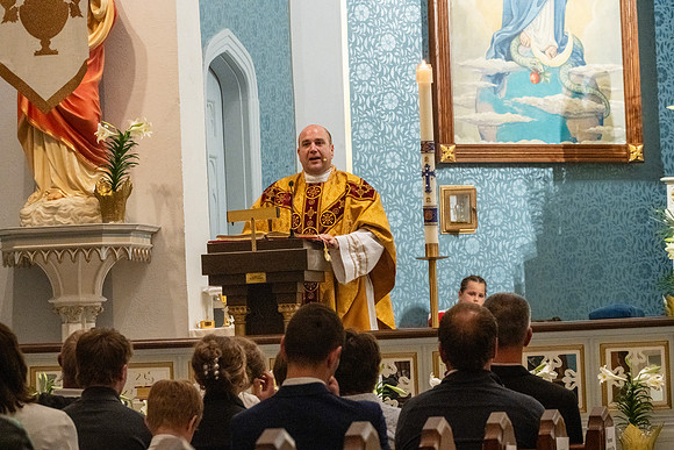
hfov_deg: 10.3
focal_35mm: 200
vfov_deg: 6.9
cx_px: 337
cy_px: 225
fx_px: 3745
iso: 5000
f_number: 11
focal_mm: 200
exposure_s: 1/60
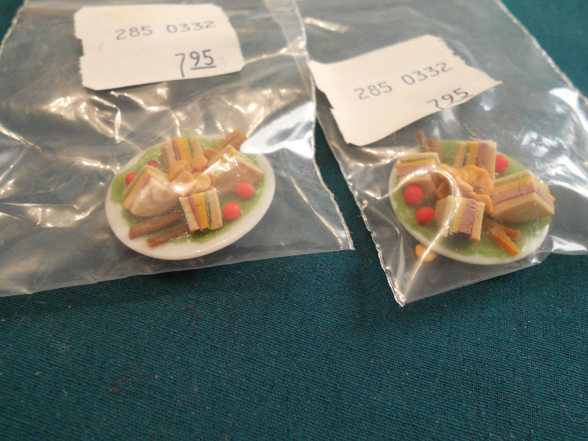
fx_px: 544
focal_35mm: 32
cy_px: 220
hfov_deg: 56.8
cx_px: 294
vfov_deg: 44.2
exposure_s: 1/30
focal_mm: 5.8
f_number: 3.5
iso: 250
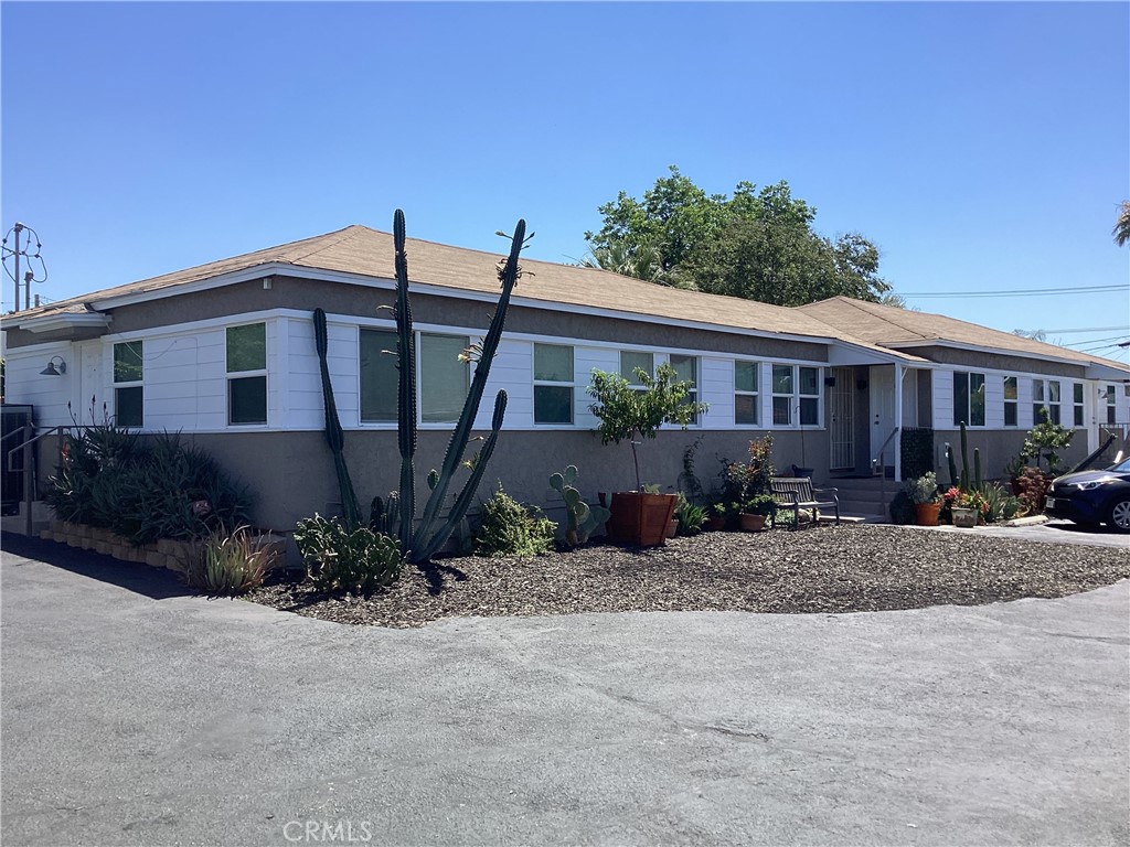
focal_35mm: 31
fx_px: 1012
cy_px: 424
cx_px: 565
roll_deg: +1.6
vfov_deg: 45.4
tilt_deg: +1.2
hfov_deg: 58.4
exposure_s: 1/1131
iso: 25
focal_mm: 3.3
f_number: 2.4
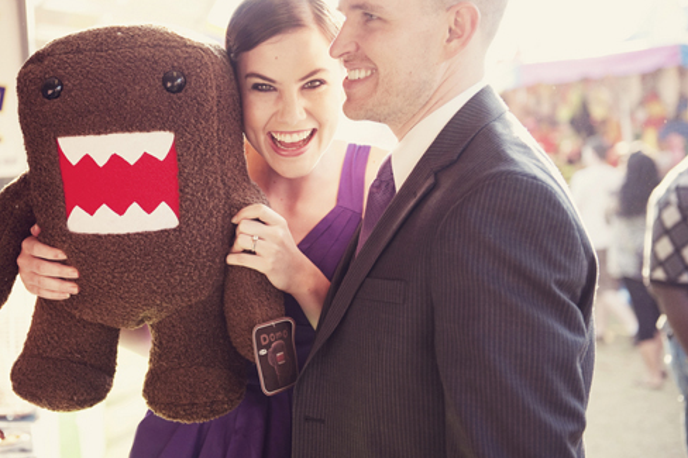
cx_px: 266
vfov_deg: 22.9
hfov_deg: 33.8
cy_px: 184
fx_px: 1127
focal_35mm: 59
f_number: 2.8
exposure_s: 1/640
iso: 400
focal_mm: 48
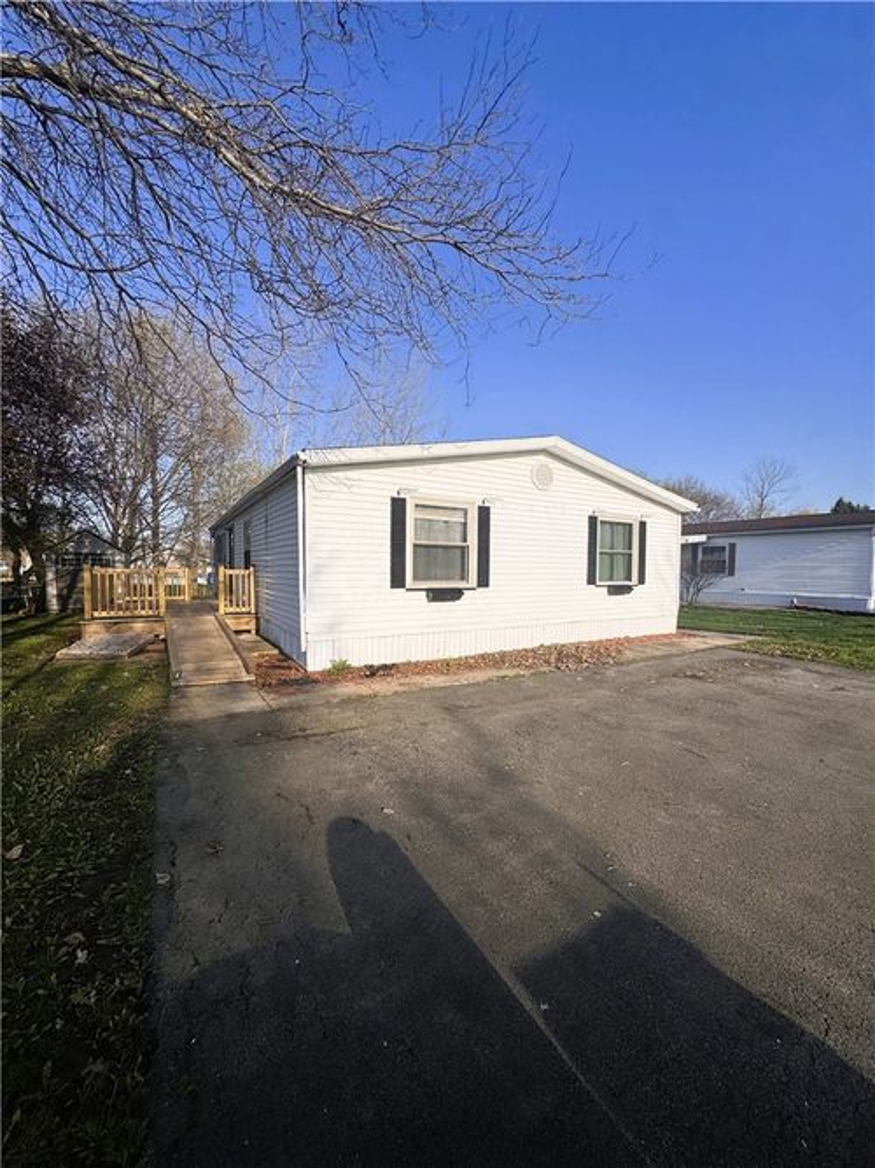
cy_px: 584
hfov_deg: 85.7
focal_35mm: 14
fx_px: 472
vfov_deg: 102.1
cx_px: 438
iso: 40
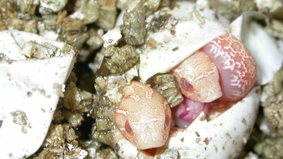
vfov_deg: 10.9
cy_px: 94
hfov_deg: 19.3
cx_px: 141
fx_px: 833
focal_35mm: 111
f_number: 4
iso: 100
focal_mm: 20.9
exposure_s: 1/60.3
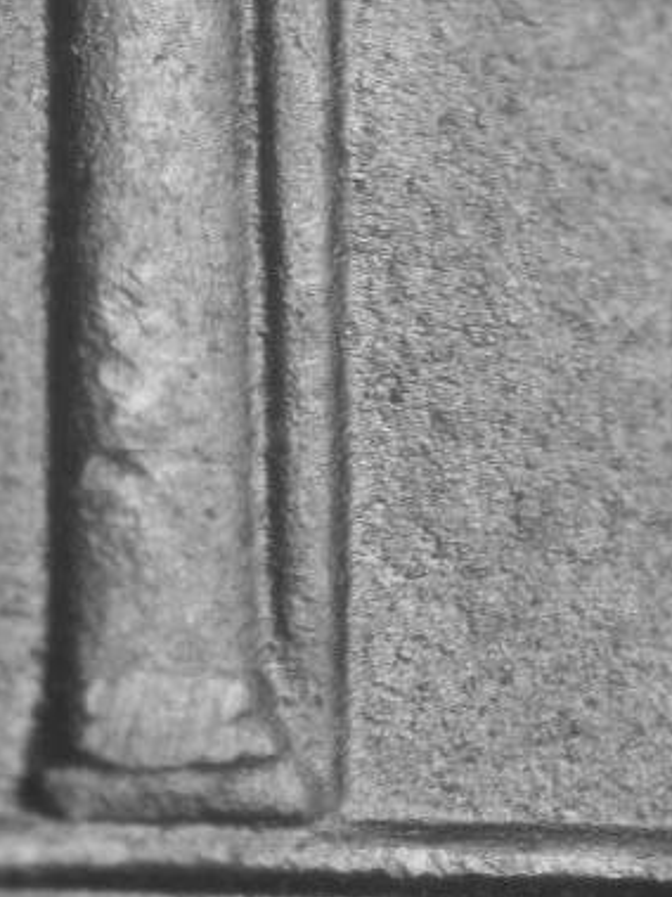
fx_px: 6034
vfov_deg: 8.5
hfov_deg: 6.4
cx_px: 390
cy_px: 301
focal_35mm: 233
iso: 100
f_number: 4.7
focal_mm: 28.6
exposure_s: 1/24.4
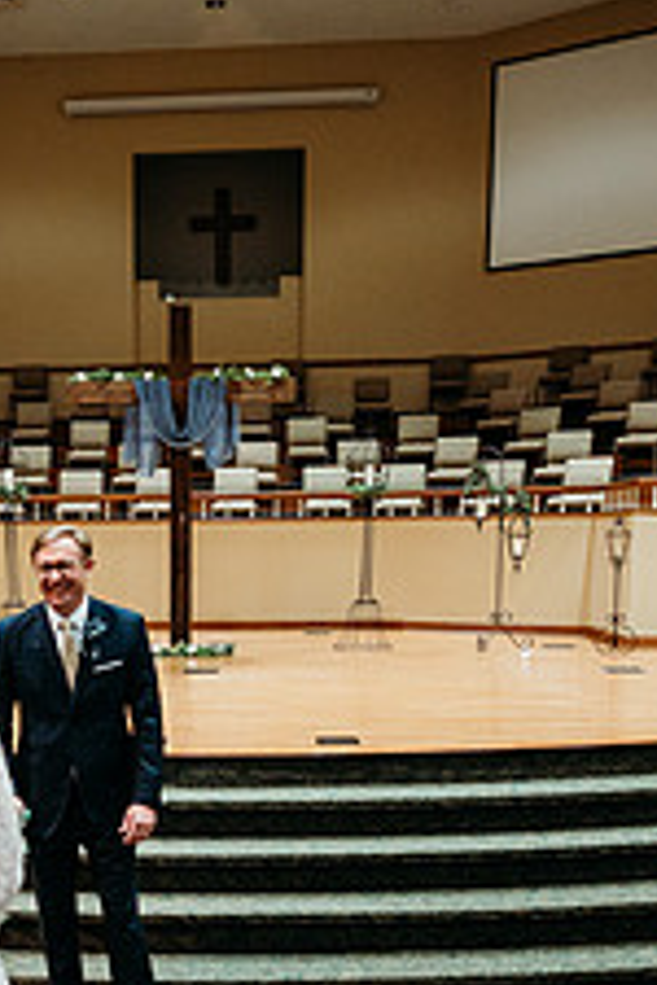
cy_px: 788
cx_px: 153
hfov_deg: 27.6
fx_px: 1314
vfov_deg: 39.5
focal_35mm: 48
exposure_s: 1/125
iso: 2000
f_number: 1.8
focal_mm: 24
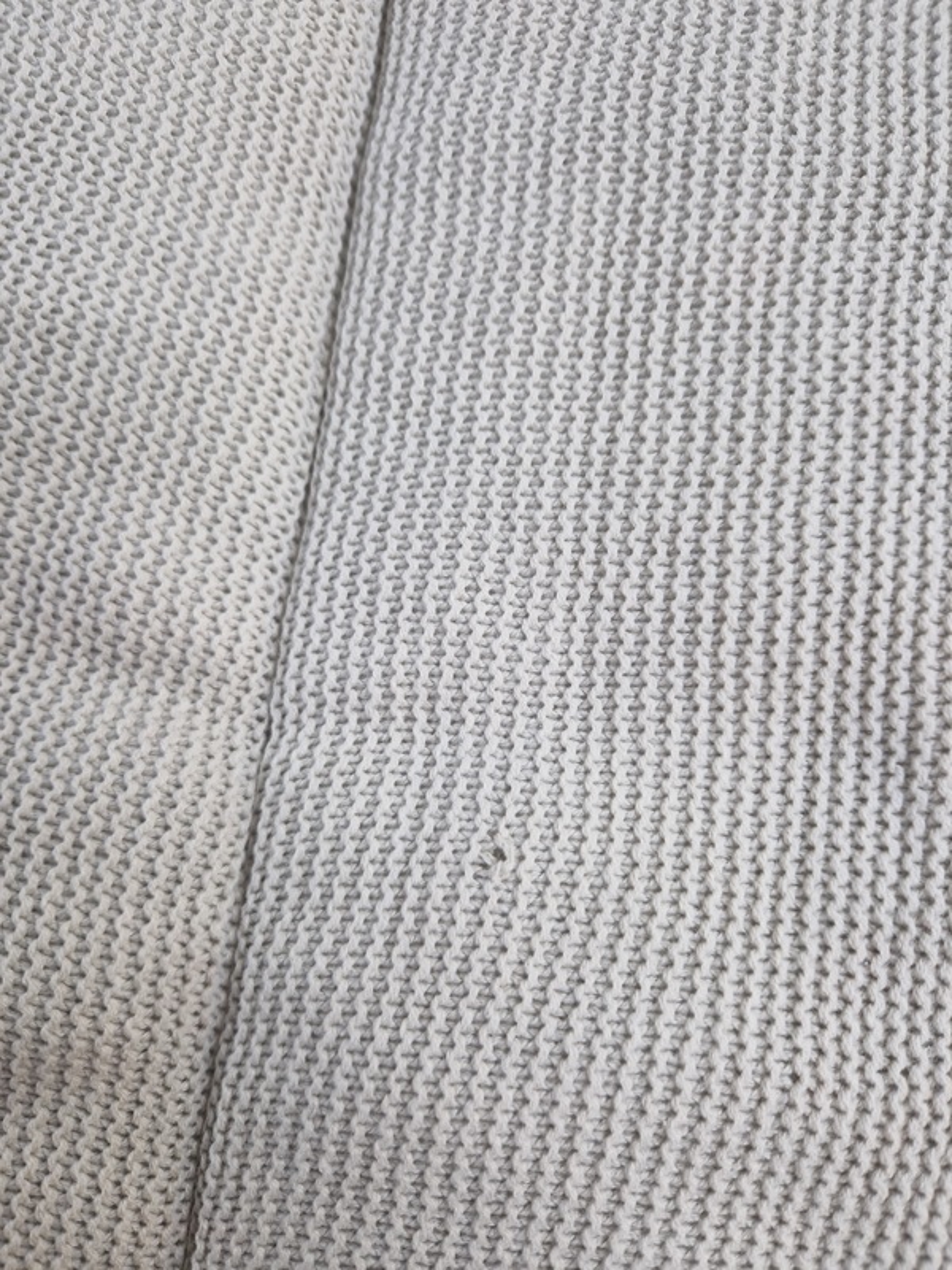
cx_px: 476
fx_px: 843
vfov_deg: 73.9
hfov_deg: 58.9
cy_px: 635
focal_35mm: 23
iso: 50
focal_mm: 5.4
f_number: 1.8
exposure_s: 1/100
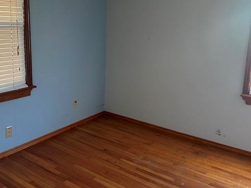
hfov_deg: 48.6
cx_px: 97
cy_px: 73
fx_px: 275
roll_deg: -0.8
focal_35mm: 38
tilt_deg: -9.6
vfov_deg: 37.5
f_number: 1.78
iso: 250
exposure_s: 1/60
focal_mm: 6.86
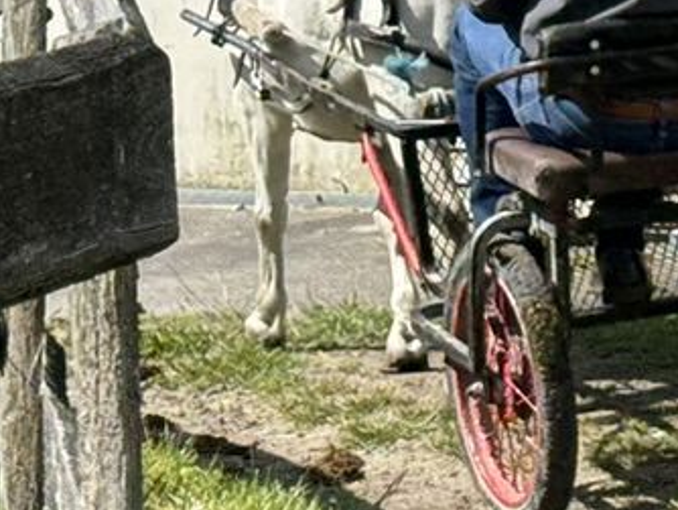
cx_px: 1232
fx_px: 5763
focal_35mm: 294
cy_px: -71
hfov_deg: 6.6
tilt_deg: -3.1
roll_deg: +1.0
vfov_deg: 5.0
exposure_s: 1/2415
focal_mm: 6.76
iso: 64
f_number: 1.78
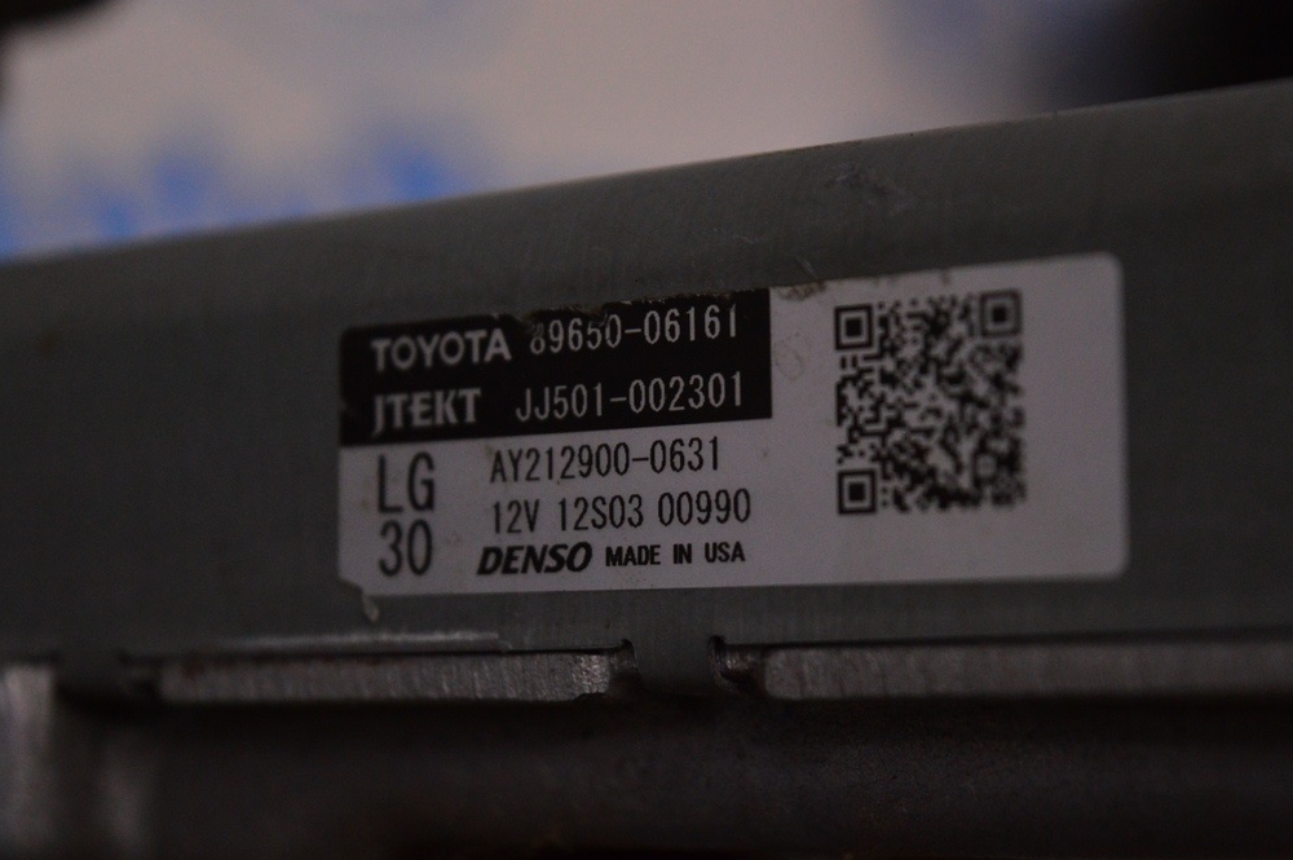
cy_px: 435
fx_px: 3033
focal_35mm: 85
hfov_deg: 24.1
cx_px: 643
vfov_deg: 16.1
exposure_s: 1/400
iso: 1600
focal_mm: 55
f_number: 5.6
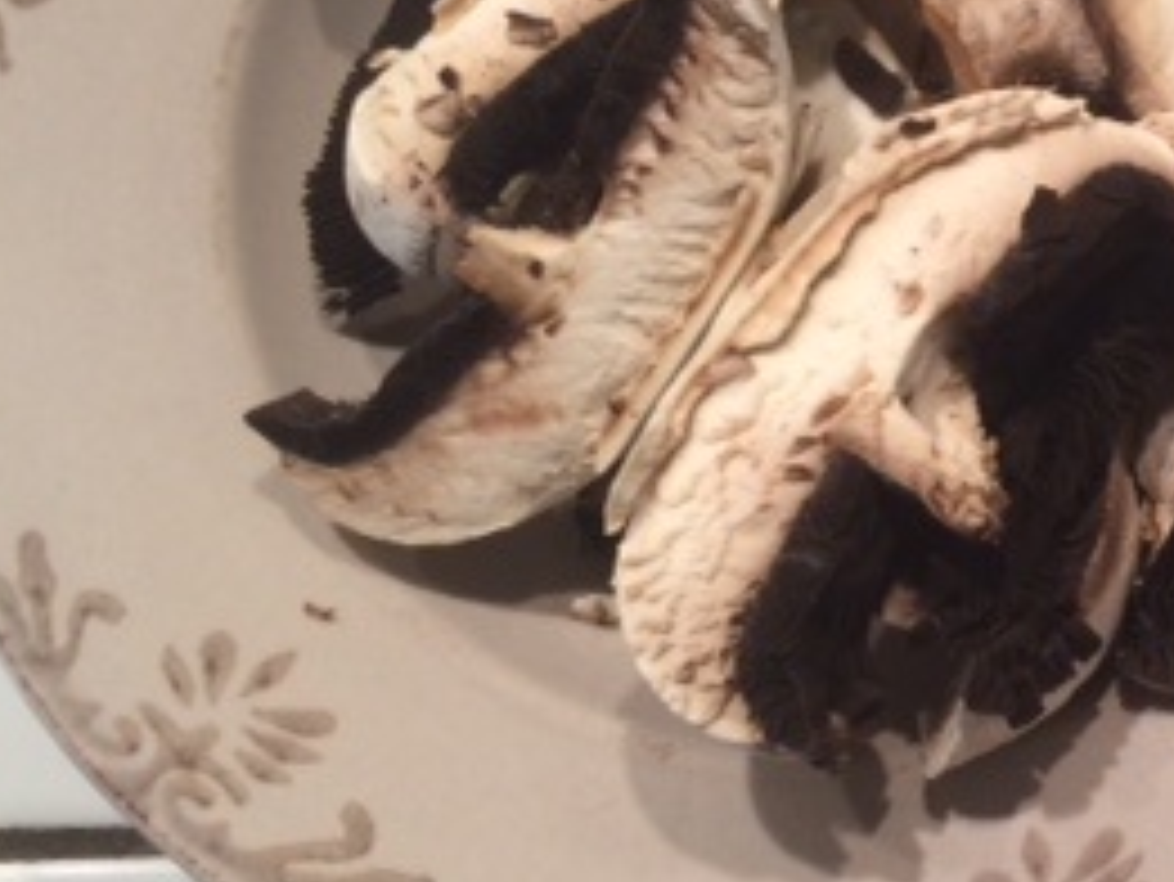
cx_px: 1376
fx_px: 2409
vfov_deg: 20.7
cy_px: 351
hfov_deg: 24.9
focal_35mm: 71
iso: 50
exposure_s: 1/33
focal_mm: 4.15
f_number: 2.2
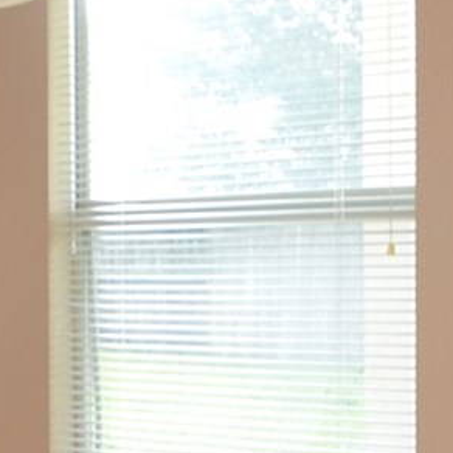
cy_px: 265
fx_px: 1407
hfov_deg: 17.2
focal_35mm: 95
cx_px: -142
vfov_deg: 18.3
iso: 640
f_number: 6.3
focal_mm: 10
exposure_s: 1/80
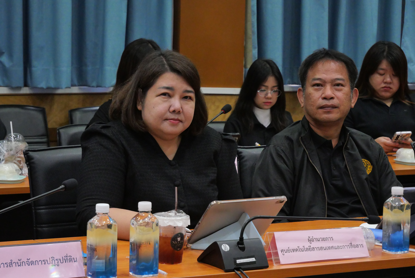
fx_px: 1188
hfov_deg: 19.8
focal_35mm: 103
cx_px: 208
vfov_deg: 13.3
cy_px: 139
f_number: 5.6
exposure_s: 1/100
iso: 3200
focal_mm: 50
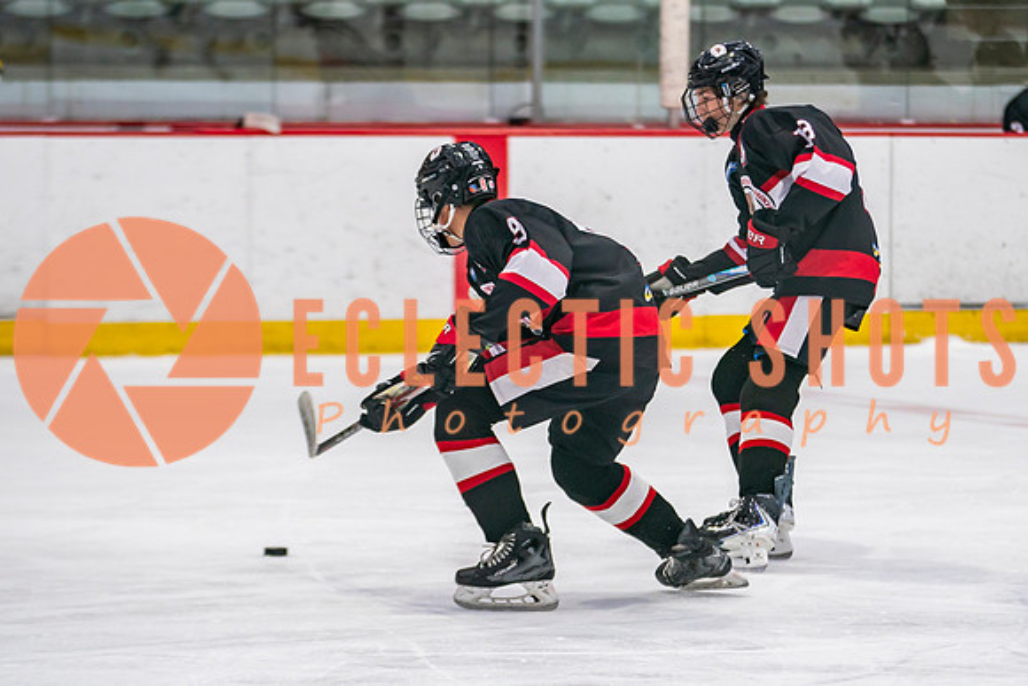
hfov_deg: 8.6
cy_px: 356
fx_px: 6867
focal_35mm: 240
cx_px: 635
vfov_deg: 5.7
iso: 800
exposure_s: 1/640
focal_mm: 140
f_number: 2.8
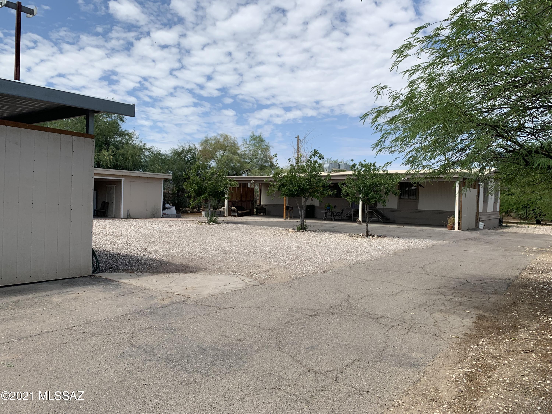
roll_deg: -1.8
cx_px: 276
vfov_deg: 53.1
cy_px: 207
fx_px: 415
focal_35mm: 26
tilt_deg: +0.2
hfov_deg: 67.3
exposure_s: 1/2833
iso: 25
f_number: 1.8
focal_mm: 4.25
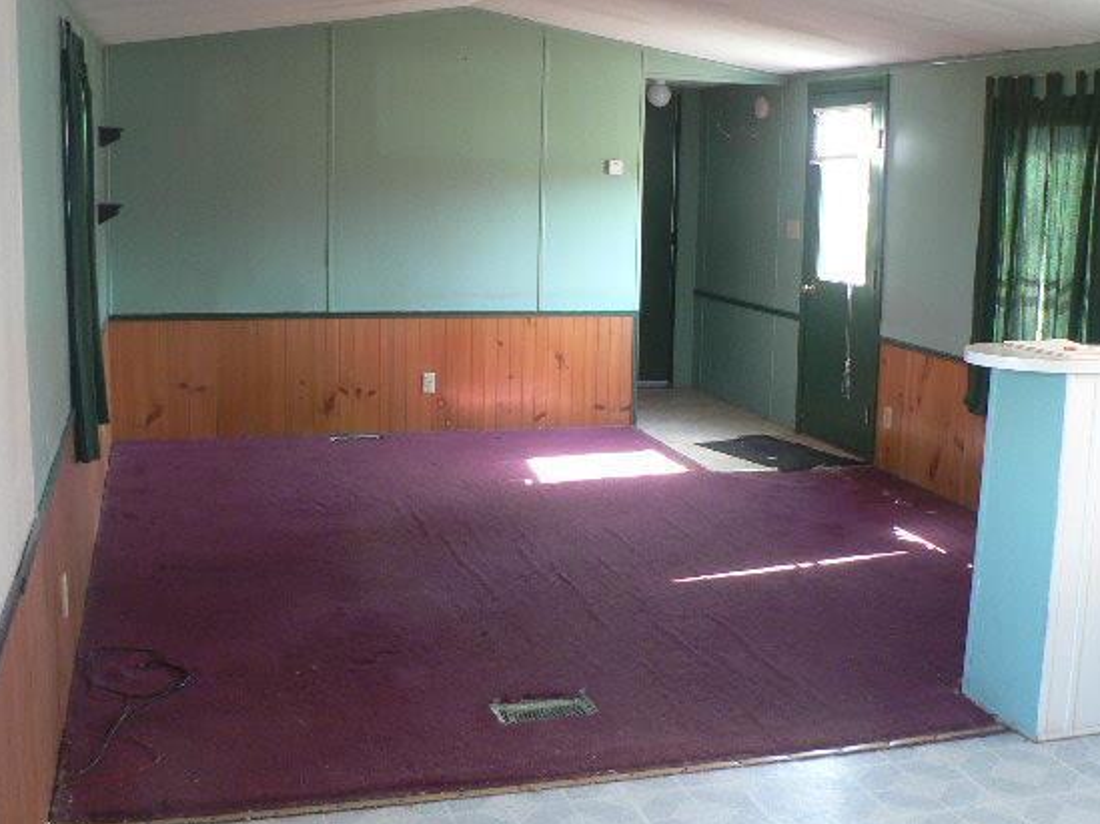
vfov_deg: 34.3
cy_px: 383
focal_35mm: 42
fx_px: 1334
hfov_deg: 44.8
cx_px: 601
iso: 200
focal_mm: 6
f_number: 2.8
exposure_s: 1/20
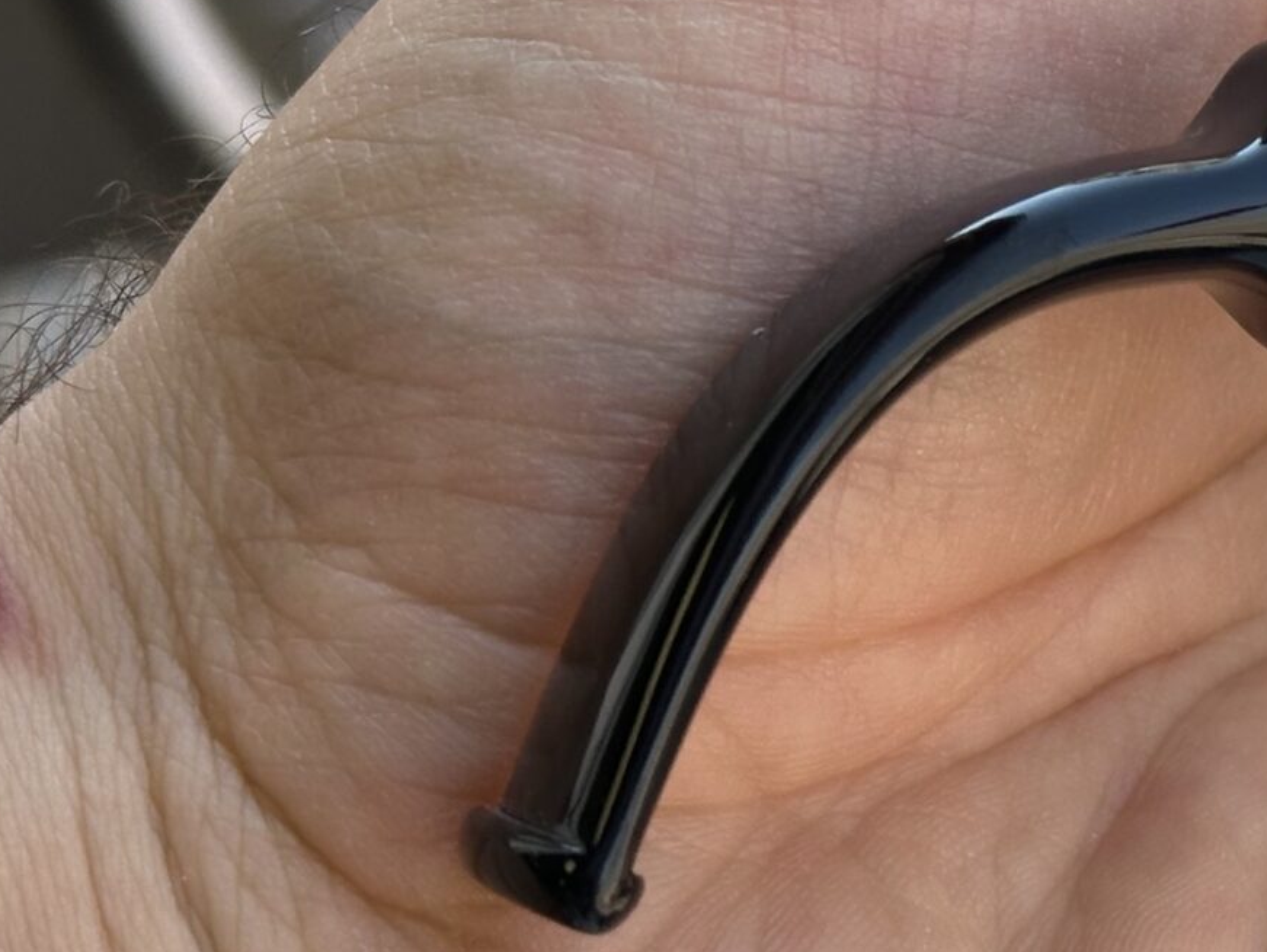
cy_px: 49
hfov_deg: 13.5
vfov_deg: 10.5
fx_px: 5163
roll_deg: +0.6
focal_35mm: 141
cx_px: 1610
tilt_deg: -22.3
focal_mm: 6.86
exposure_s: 1/654
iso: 64
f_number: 1.78
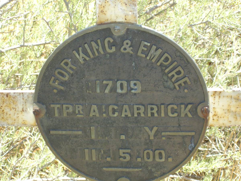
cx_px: 120
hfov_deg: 18.2
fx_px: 752
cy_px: 90
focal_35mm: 108
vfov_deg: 13.7
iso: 160
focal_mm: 18
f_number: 4.8
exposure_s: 1/200
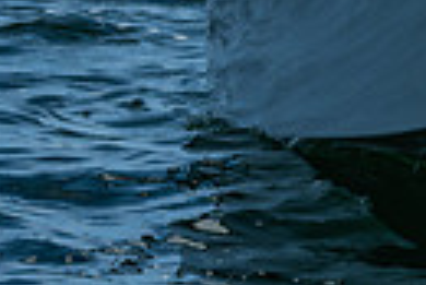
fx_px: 13517
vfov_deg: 1.2
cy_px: -452
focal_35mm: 1141
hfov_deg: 1.8
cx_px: 720
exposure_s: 1/500
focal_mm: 200
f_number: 8
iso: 100
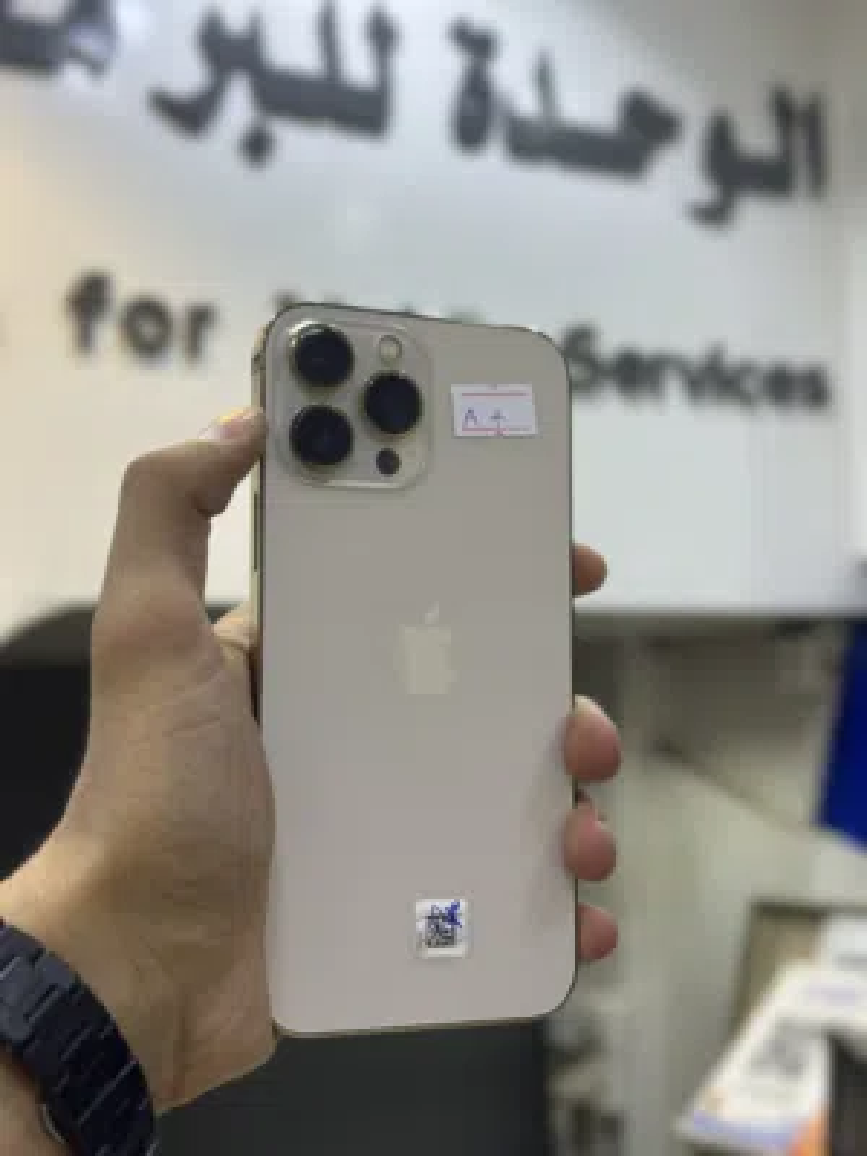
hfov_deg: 30.3
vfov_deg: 39.7
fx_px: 1603
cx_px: 434
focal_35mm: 48
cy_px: 578
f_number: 1.78
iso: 100
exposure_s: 1/121
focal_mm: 6.86
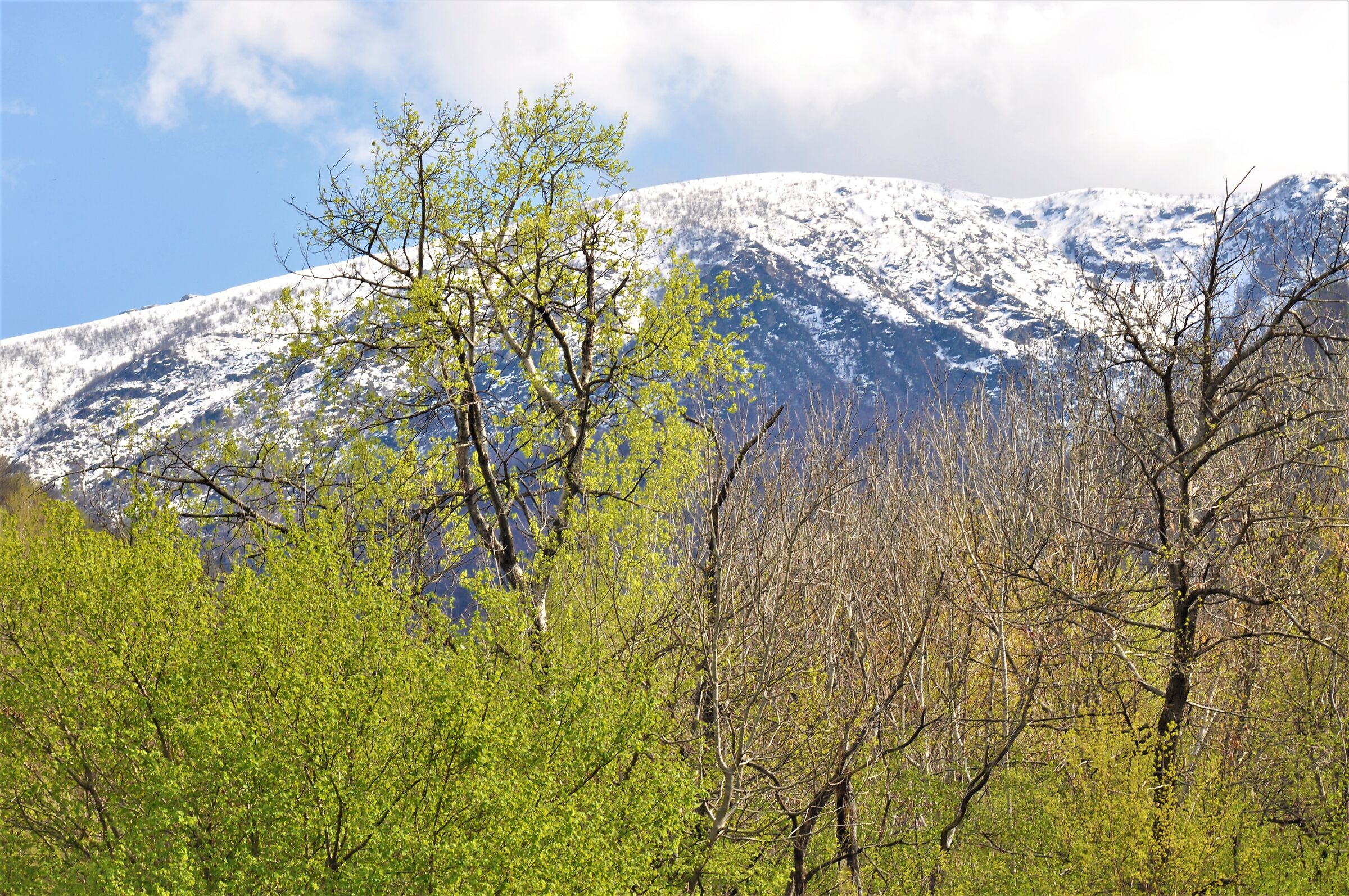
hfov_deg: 19.5
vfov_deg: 13.0
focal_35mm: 105
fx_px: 3930
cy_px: 448
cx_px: 674
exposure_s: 1/200
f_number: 11
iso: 200
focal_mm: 70
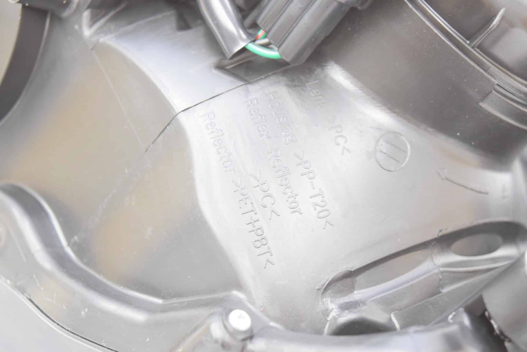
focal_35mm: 60
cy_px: 176
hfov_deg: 33.4
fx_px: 879
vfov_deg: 22.7
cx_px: 264
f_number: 5
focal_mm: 40
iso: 1800
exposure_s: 1/60
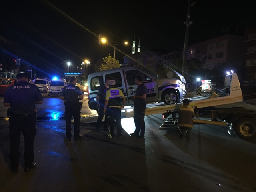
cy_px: 96
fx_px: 214
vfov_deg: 48.2
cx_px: 128
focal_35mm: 29
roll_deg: -1.8
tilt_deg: -3.4
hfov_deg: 61.7
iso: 500
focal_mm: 4.15
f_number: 2.2
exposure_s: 1/17
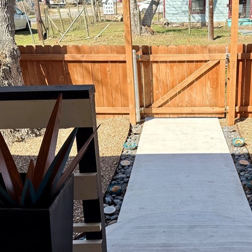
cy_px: 151
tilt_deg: -20.9
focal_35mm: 48
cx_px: 183
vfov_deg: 35.2
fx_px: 395
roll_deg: +0.8
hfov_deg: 34.7
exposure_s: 1/2000
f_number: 1.78
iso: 80
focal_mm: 6.76
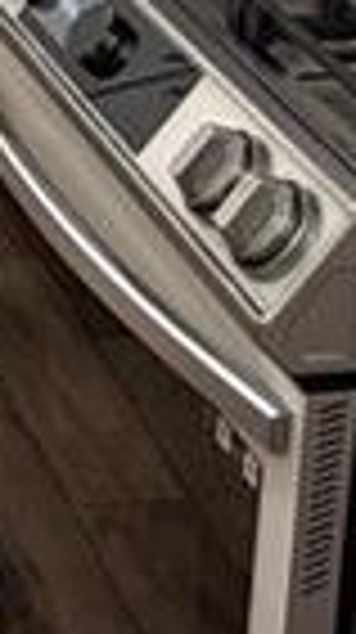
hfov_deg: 7.6
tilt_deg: -8.5
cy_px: -540
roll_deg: -1.9
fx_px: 2592
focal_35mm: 154
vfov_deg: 12.6
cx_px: -320
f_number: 1.6
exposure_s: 1/60
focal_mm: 5.96
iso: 125
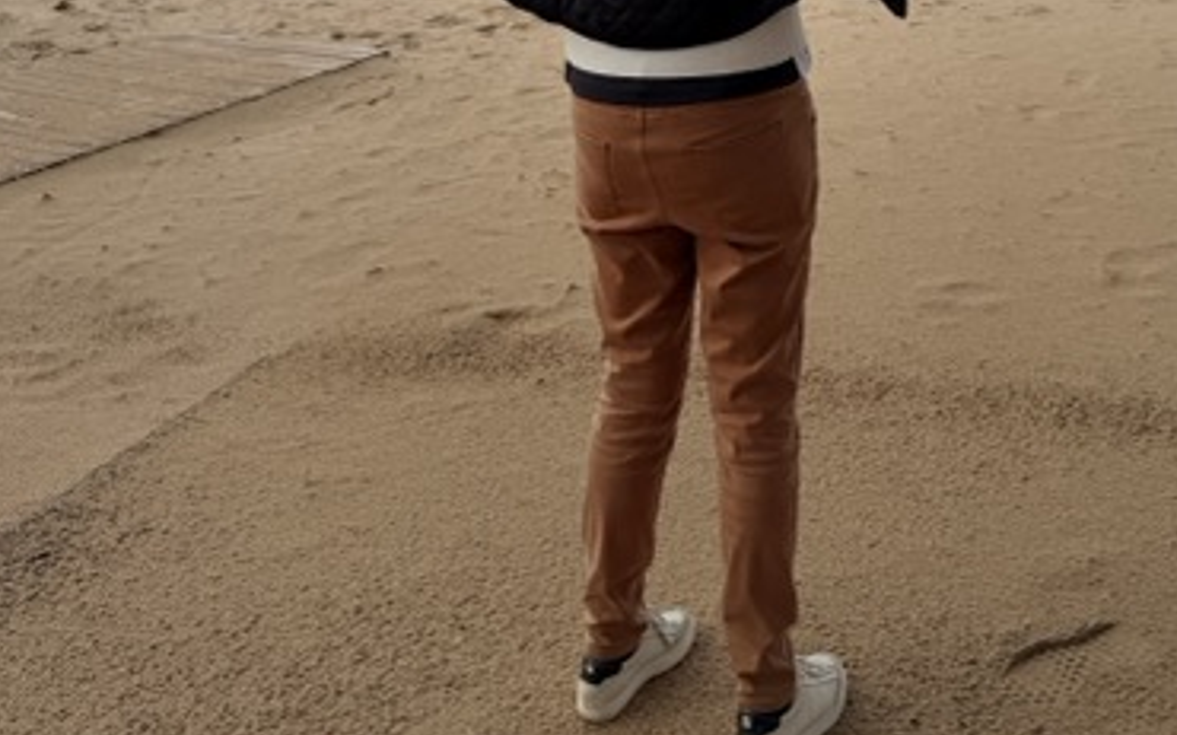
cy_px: -108
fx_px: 1411
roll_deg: +0.3
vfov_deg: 26.5
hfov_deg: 44.9
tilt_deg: -7.5
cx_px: 728
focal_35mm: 44
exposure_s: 1/5319
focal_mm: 6.76
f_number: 1.78
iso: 80
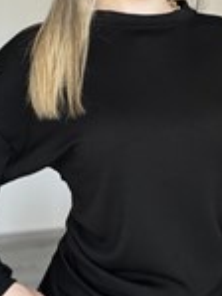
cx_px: 168
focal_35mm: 83
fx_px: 709
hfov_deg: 17.7
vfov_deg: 23.5
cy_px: 106
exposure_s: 1/87
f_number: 2.2
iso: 100
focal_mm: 2.71
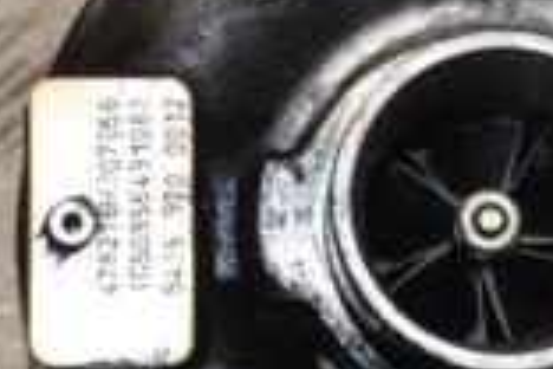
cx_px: 638
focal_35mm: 243
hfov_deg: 8.4
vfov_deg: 5.7
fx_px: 3732
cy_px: 149
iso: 800
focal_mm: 42
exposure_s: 1/200
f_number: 9
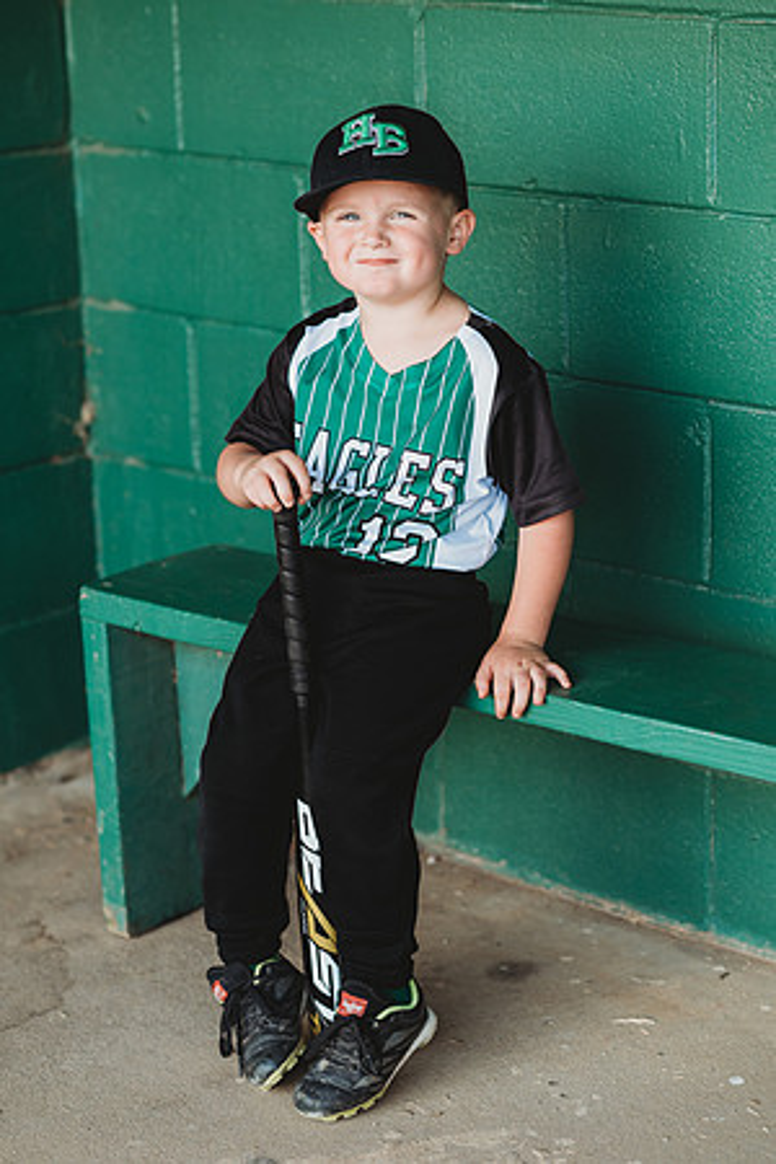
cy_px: 582
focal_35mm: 85
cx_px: 388
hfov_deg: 16.1
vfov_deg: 23.9
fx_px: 2748
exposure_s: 1/250
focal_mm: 85
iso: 320
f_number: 2.8
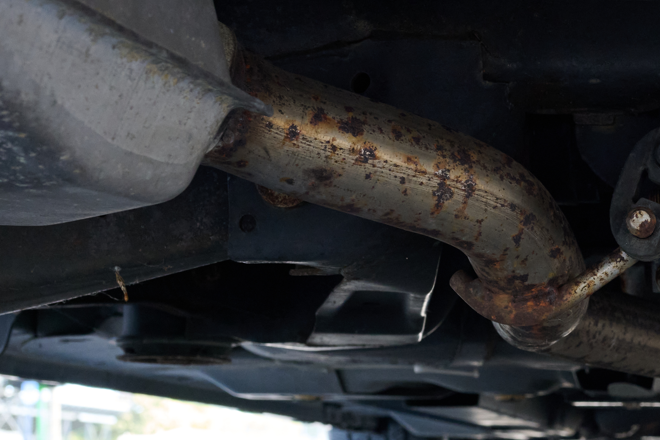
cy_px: 393
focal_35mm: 104
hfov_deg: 18.6
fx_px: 1907
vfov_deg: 13.1
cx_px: 798
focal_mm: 35
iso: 1800
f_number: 8
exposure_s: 1/100
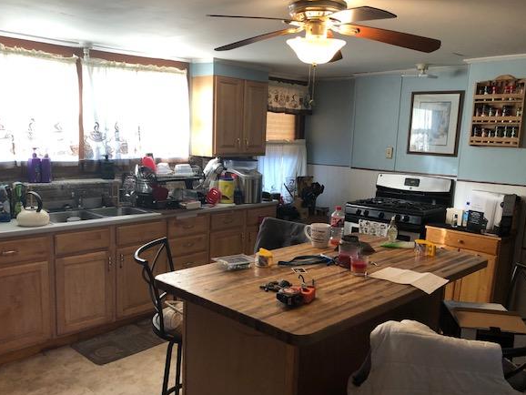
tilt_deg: -8.9
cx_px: 254
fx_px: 471
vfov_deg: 45.4
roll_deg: -2.6
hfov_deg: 58.3
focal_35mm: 31
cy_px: 218
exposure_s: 1/20
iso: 40
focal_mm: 3.99
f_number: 1.8
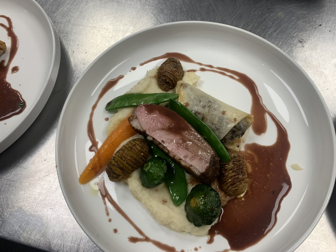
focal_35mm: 26
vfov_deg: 53.1
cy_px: 126
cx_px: 168
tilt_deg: -67.3
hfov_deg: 67.3
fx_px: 252
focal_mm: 4.25
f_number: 1.8
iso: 40
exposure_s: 1/100
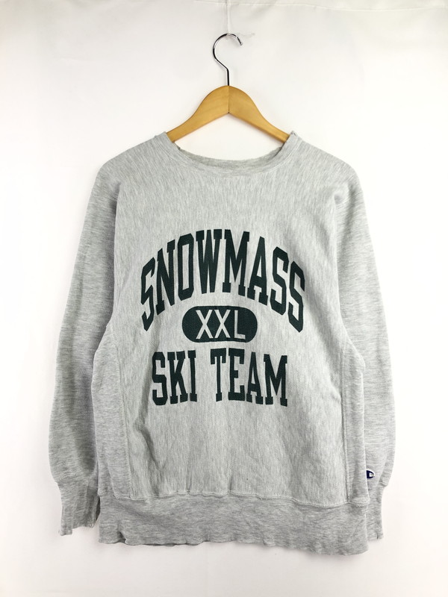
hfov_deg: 49.7
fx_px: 483
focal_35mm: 28
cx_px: 224
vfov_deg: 63.4
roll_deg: -0.8
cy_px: 298
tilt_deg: -19.5
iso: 20
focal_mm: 4
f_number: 1.8
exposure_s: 1/100
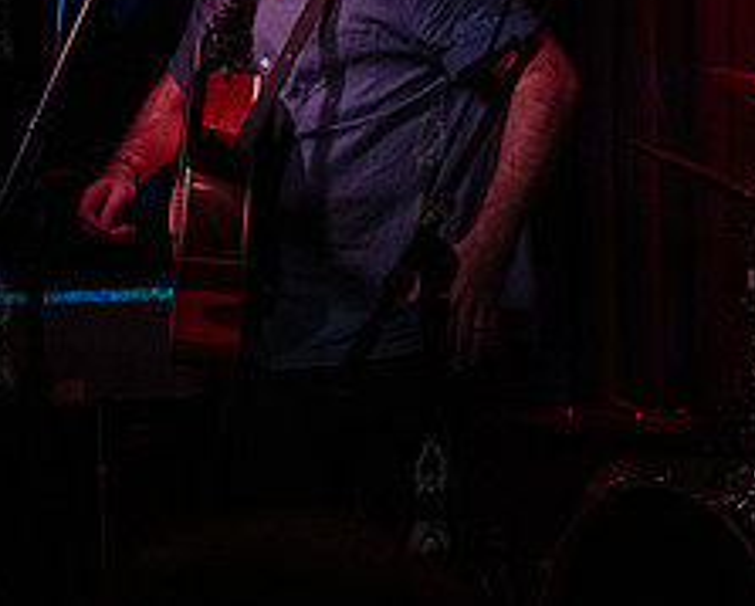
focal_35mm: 134
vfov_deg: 11.5
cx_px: 427
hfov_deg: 14.3
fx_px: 2998
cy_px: 166
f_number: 3.5
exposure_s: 1/320
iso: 8000
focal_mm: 55
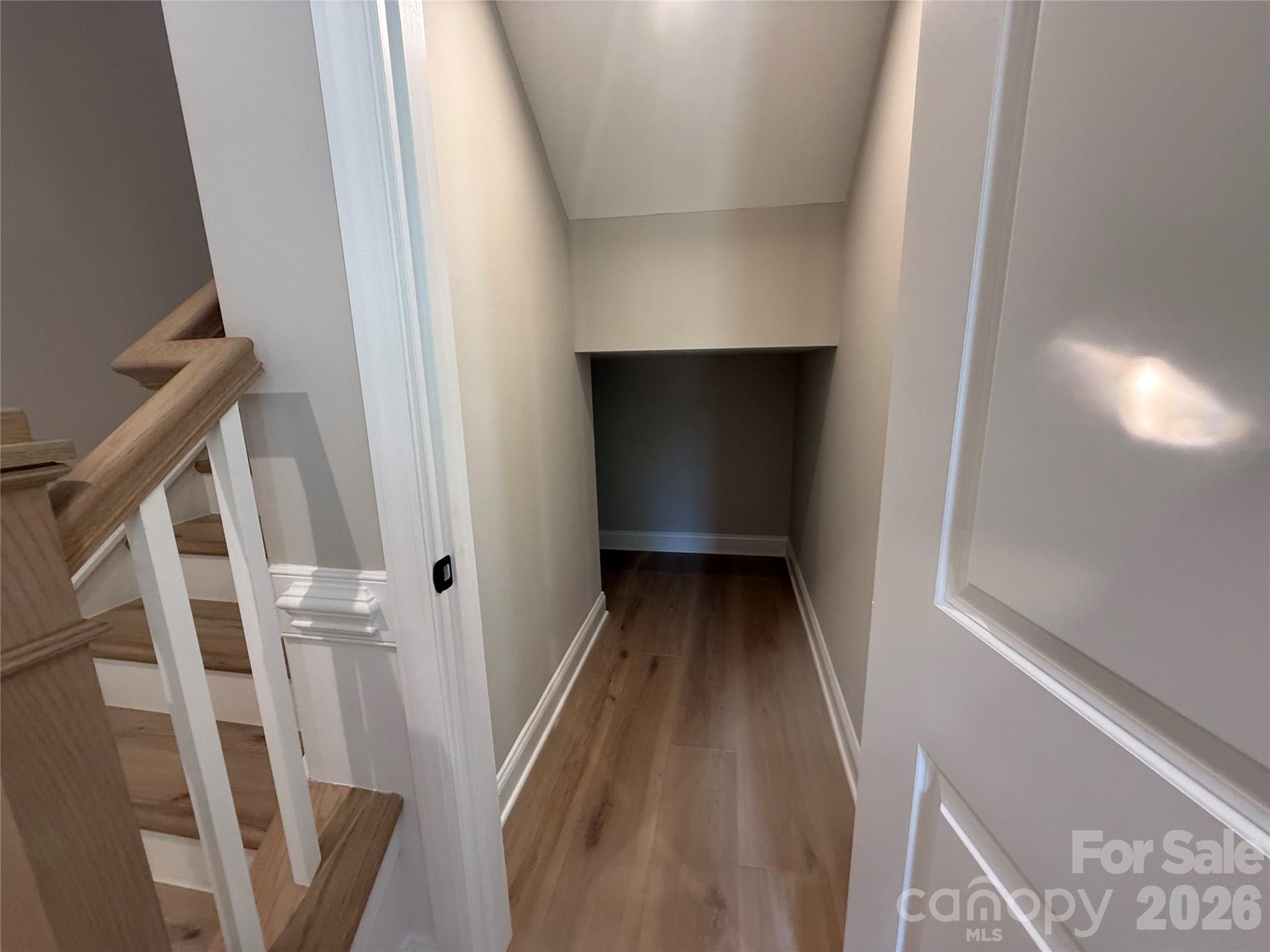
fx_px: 514
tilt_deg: -11.4
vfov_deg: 85.7
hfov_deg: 102.1
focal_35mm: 14
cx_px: 635
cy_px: 476
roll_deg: +0.7
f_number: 2.2
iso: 320
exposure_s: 1/120
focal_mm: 2.22
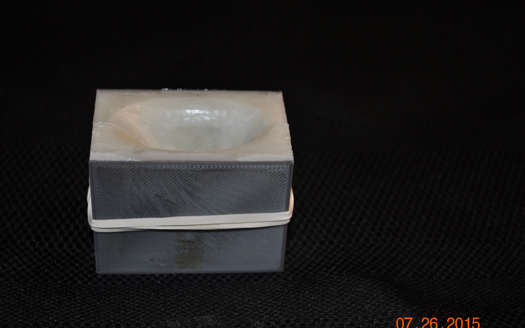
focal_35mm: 68
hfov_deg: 30.2
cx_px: 265
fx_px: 973
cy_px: 174
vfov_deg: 19.1
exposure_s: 1/60
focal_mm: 44
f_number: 5.3
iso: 320
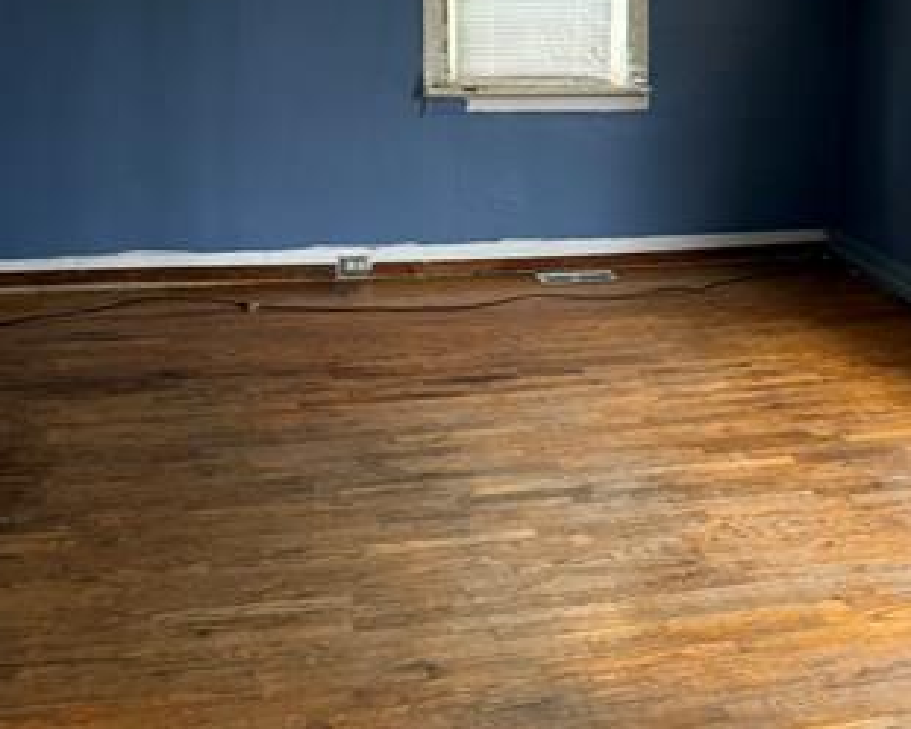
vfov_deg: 26.2
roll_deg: -2.8
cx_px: 705
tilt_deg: -15.3
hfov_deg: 31.8
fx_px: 1564
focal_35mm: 58
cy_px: 282
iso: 320
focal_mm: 6.76
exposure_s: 1/60
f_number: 1.78
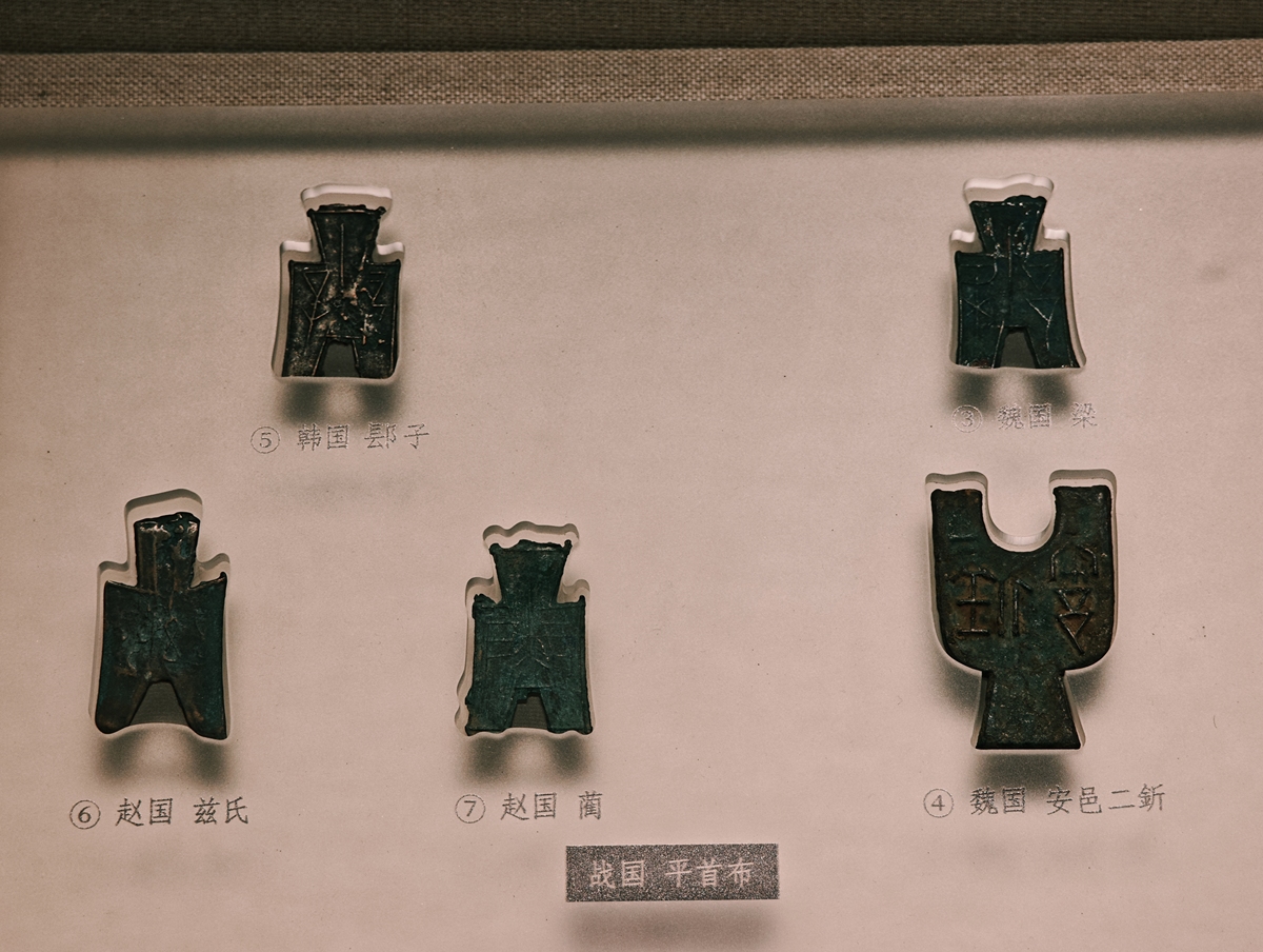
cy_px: 476
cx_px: 632
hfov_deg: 19.6
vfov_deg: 14.8
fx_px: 3654
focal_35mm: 100
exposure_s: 1/100
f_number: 2.6
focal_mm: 25.1
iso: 800
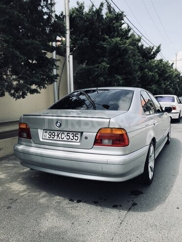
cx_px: 91
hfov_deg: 49.7
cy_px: 121
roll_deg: +0.9
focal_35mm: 28
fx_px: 196
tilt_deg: -5.4
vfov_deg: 63.4
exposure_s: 1/1312
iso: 20
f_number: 1.8
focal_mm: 3.99
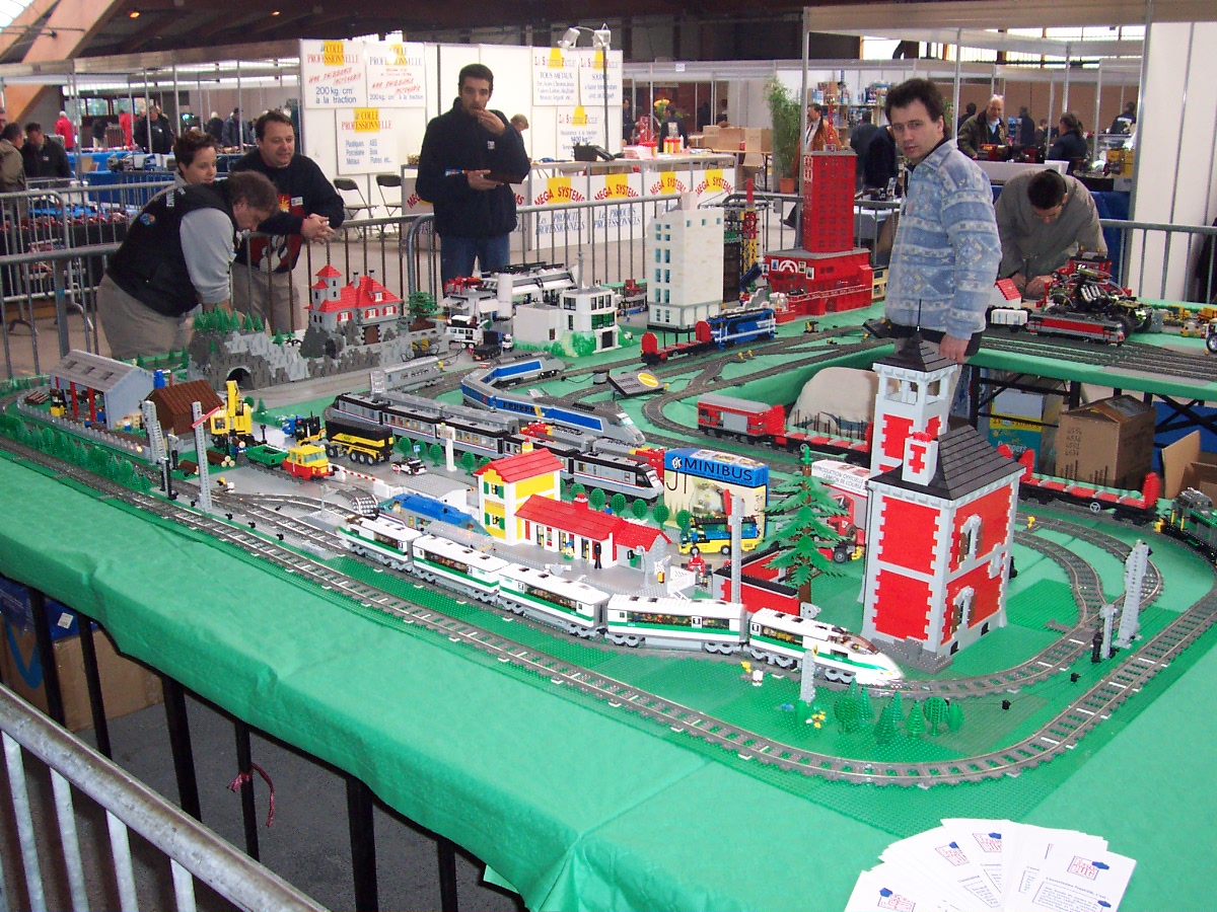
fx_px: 1301
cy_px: 456
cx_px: 608
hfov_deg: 50.1
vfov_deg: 38.7
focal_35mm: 37
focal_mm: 5.6
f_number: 2.8
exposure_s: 1/60
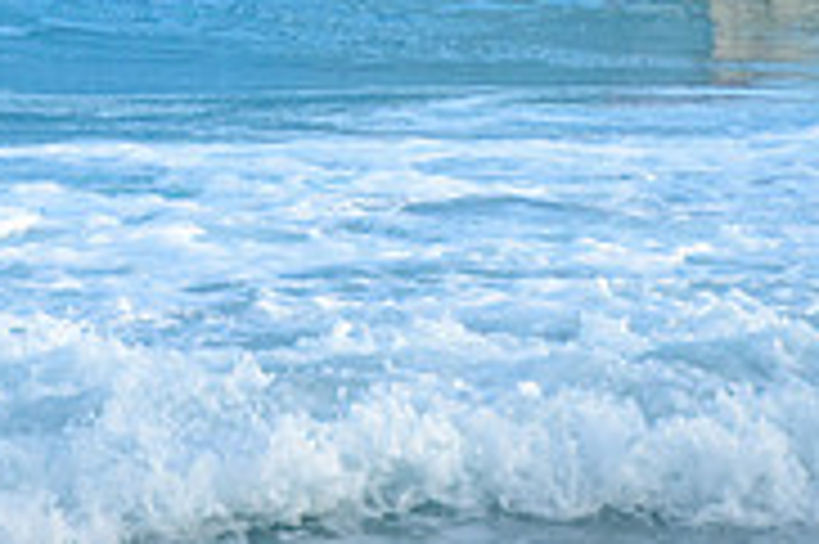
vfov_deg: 0.9
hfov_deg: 1.3
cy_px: -306
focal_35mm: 1563
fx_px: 35525
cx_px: 349
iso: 450
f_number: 5.6
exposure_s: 1/1250
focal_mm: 400
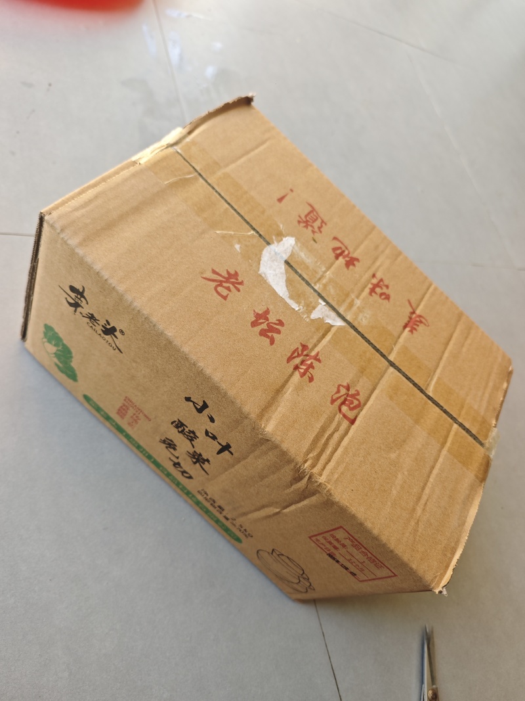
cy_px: 350
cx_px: 262
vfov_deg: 73.9
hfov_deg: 58.9
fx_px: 465
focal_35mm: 23
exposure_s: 1/100
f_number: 1.6
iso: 80
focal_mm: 6.55
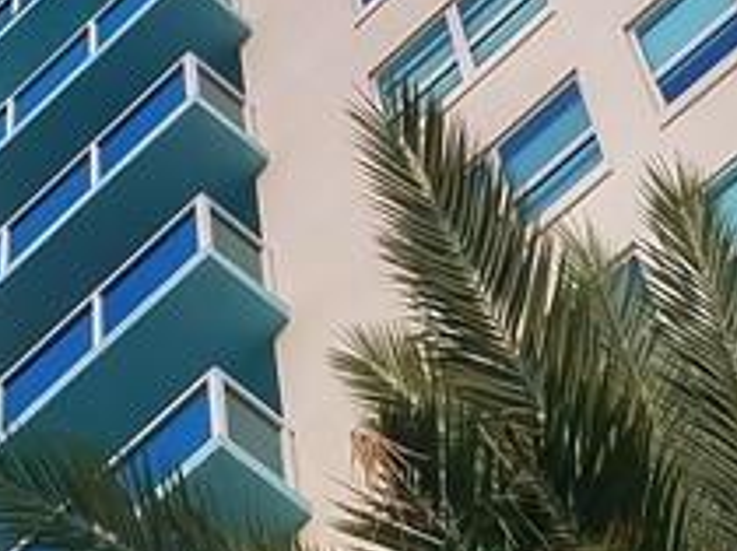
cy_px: -130
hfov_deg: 15.5
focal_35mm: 127
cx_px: 351
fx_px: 2701
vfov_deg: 11.4
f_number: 1.7
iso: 50
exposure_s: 1/666
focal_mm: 4.2
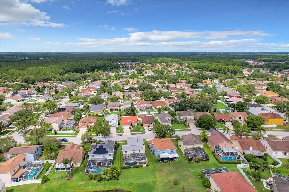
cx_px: 144
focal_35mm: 22
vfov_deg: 57.2
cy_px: 96
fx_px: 177
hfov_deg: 78.6
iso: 140
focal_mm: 8.38
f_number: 2.8
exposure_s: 1/400
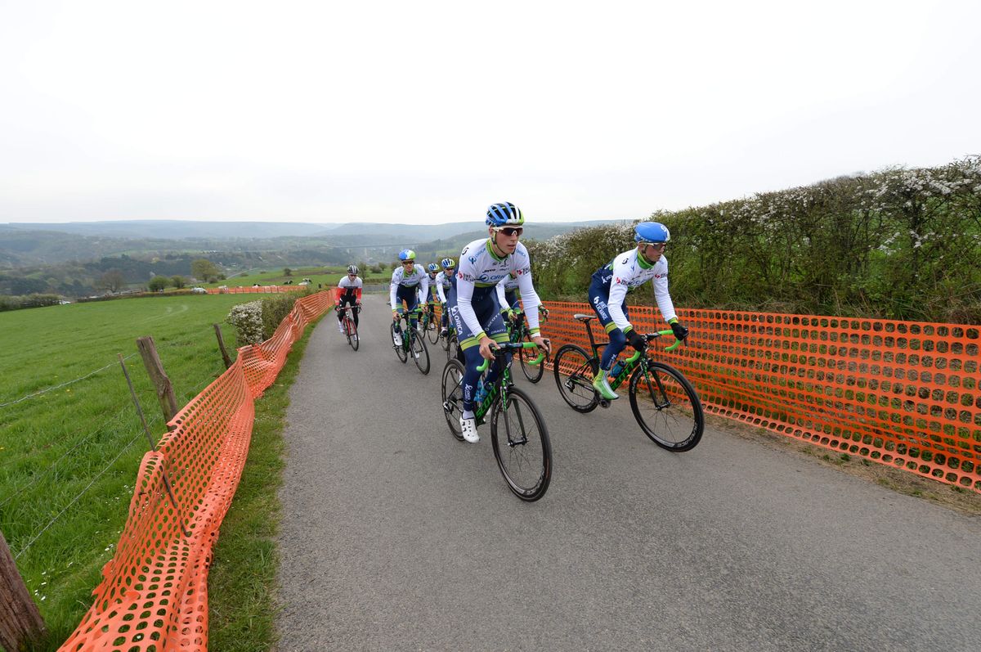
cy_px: 326
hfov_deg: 104.3
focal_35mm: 14
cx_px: 490
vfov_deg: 81.1
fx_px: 381
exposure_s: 1/800
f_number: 7.1
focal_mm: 14
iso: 500
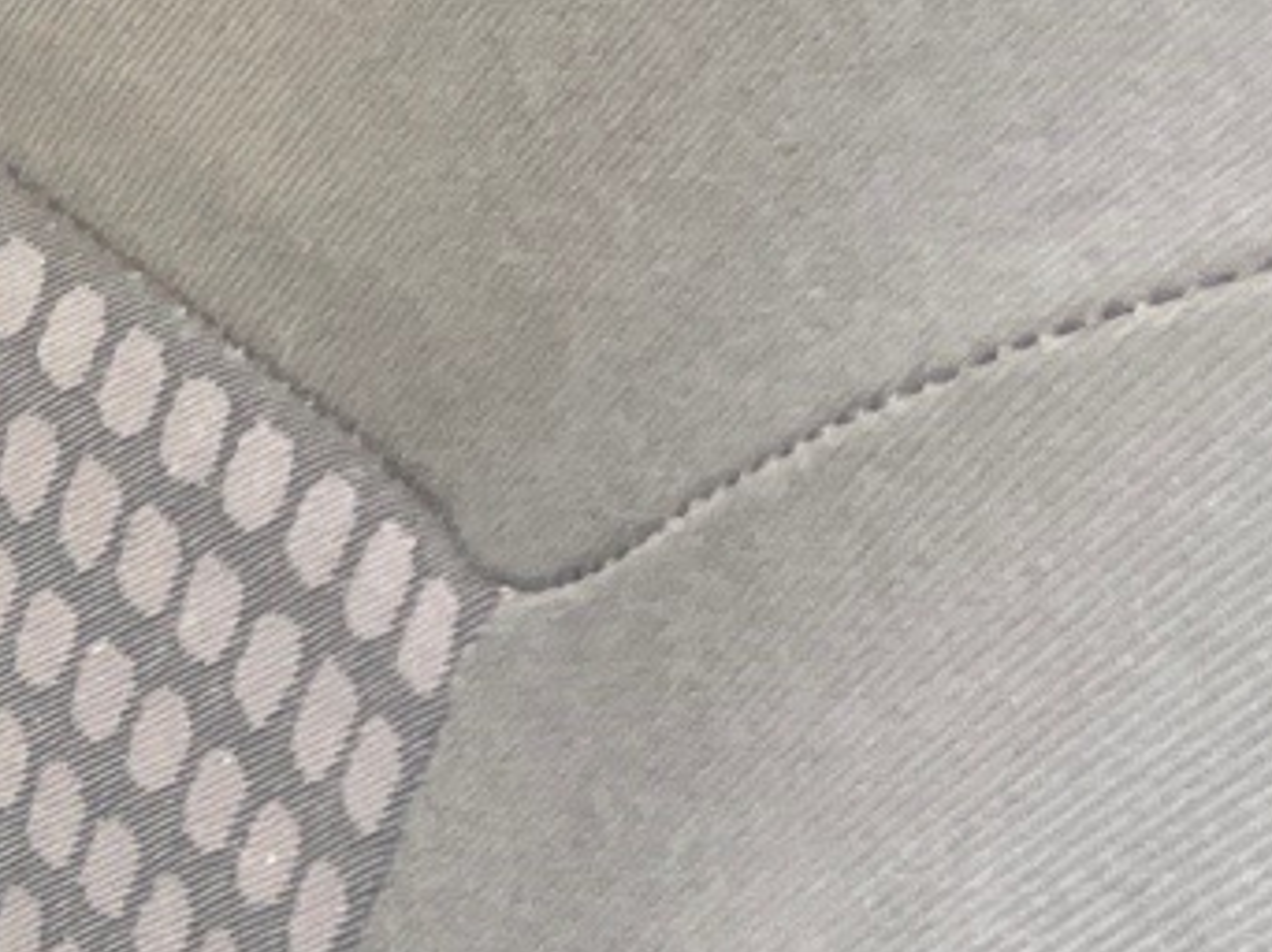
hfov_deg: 11.8
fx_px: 5361
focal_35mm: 146
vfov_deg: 9.9
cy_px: 1391
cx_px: -1410
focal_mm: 4.2
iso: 80
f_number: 1.6
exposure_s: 1/121
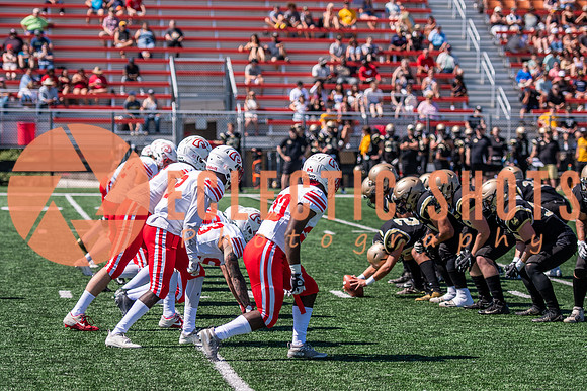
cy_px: 196
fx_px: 2397
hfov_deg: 14.0
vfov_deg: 9.3
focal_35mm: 147
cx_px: 294
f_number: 2.8
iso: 160
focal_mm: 98
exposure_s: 1/4000
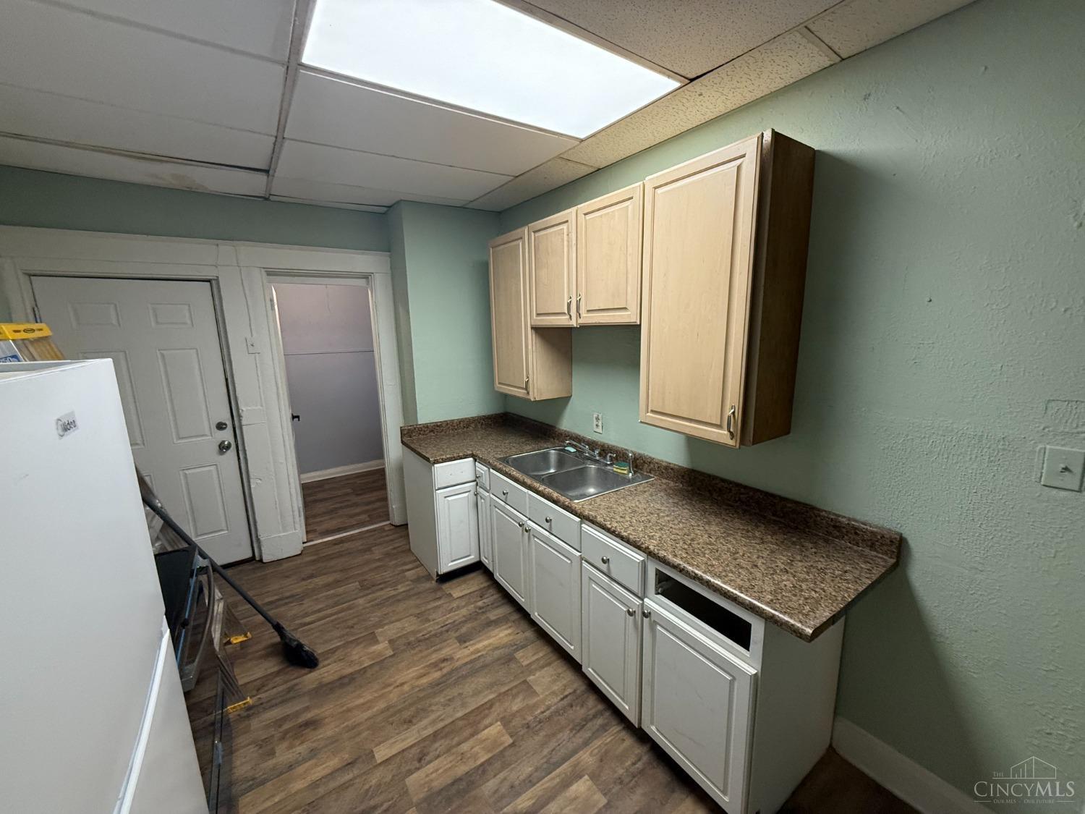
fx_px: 439
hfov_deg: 102.1
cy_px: 407
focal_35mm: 14
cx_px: 542
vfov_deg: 85.7
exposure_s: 1/120
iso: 320
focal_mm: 2.22
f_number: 2.2
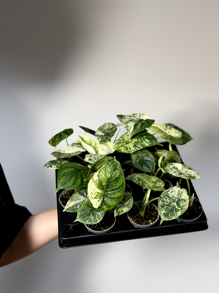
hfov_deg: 30.3
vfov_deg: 39.7
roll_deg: -1.3
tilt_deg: -4.8
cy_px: 146
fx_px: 405
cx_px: 110
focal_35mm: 48
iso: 80
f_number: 1.78
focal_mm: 6.76
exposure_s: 1/100
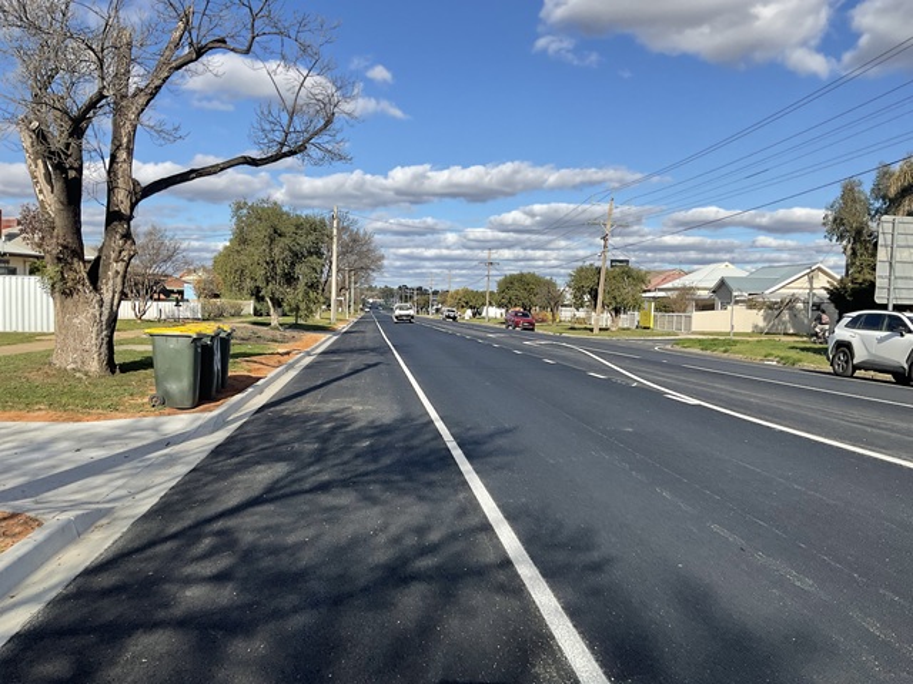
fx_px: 765
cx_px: 456
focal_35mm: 29
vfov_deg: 48.2
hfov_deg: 61.7
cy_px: 342
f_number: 1.8
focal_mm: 3
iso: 16
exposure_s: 1/2227
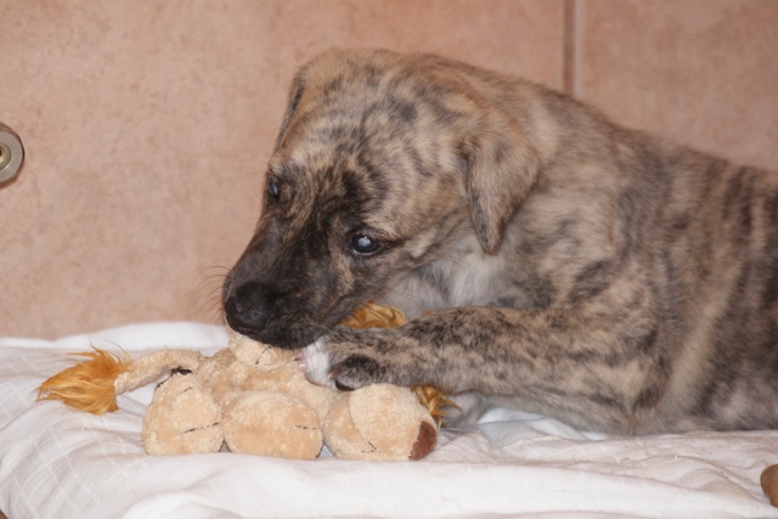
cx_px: 389
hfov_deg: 9.1
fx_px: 4863
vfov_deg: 6.1
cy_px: 260
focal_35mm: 225
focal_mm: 150
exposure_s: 1/125
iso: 400
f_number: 4.5
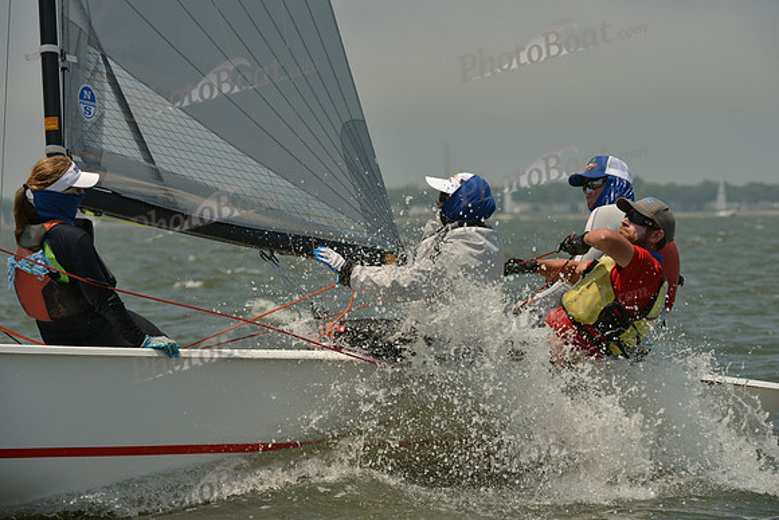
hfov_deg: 8.2
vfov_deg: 5.5
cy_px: 260
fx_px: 5411
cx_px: 390
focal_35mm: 250
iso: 400
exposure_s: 1/1250
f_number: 10
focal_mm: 250
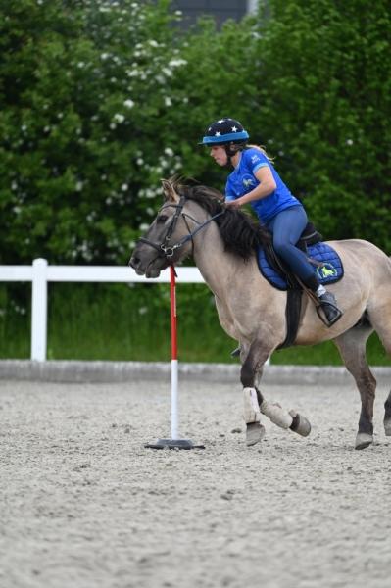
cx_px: 196
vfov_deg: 5.2
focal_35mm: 400
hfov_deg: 3.4
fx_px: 6527
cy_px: 294
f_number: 5.6
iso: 1000
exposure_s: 1/1250
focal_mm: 400
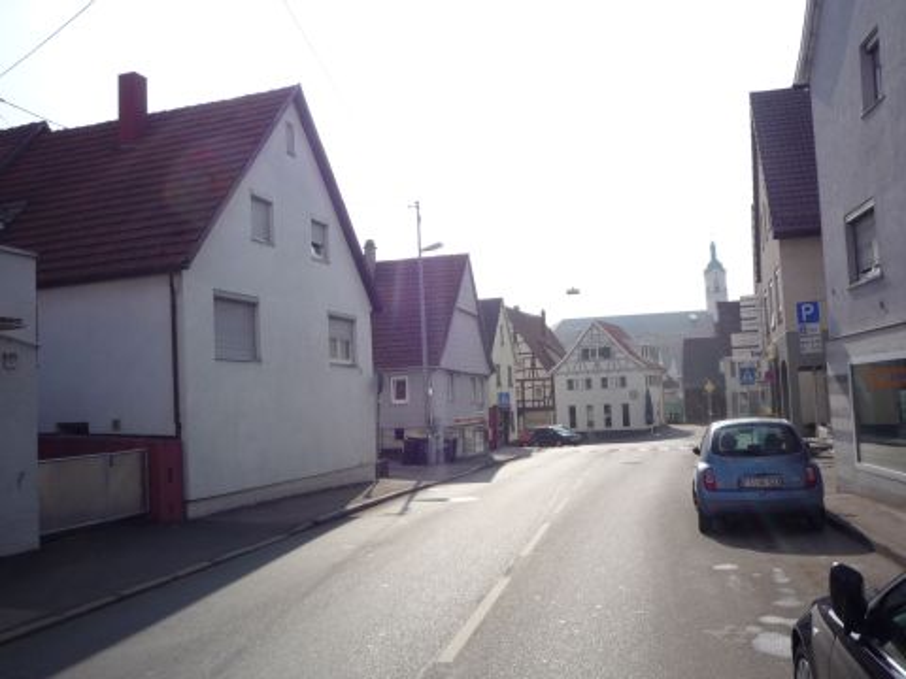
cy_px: 340
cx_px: 453
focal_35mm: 32
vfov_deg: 44.2
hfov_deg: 56.8
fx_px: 838
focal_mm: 5.2
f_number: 5.6
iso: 100
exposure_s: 1/400
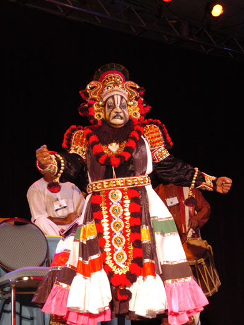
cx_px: 123
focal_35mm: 63
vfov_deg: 30.7
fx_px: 592
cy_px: 183
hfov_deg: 23.3
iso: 800
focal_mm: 38
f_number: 2.8
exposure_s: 1/100
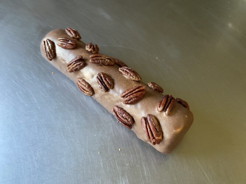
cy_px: 92
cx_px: 123
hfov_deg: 67.3
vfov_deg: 53.0
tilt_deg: -57.3
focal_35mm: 26
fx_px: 185
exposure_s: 1/60
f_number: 1.8
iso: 400
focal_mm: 4.25
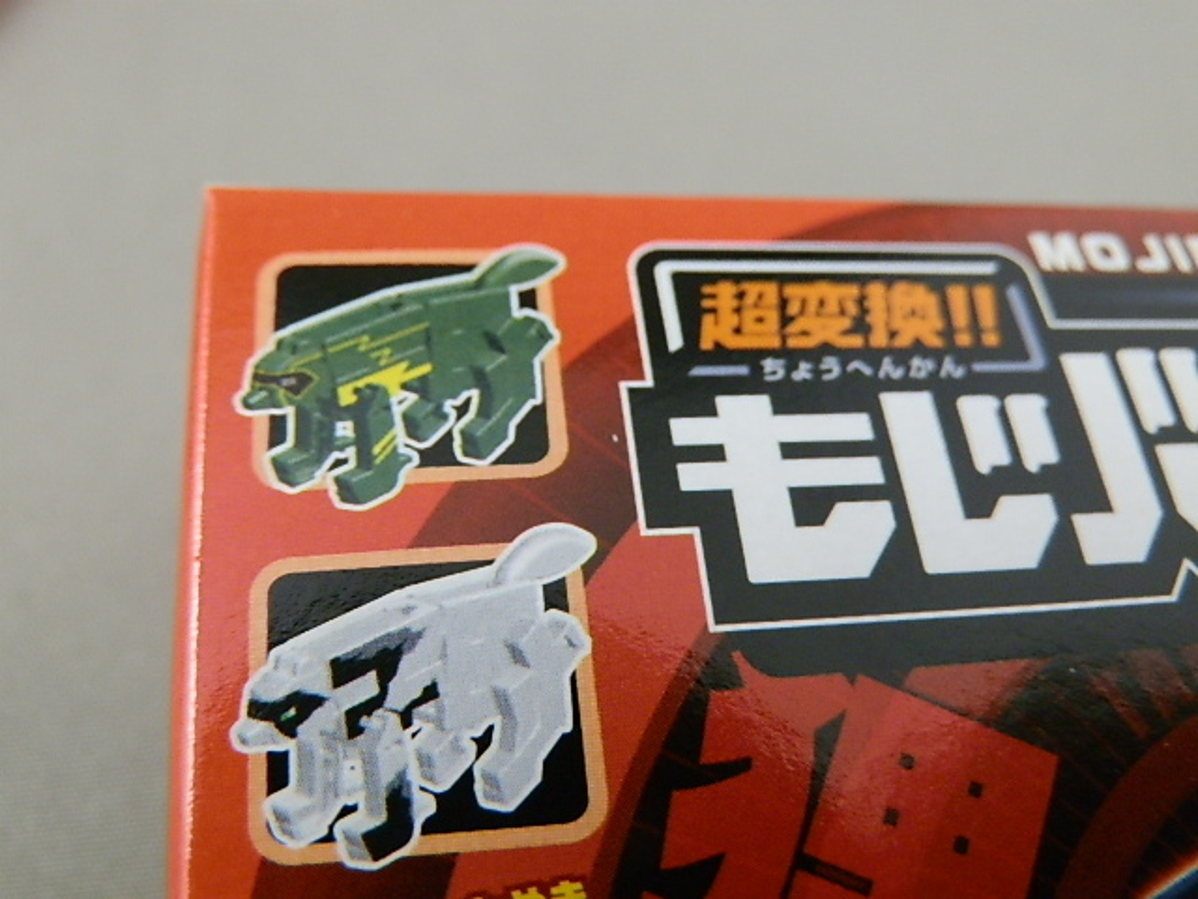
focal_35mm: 34
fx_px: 1177
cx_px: 599
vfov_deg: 41.8
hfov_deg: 54.0
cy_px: 450
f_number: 3.5
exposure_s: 1/8
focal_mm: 6.17
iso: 250
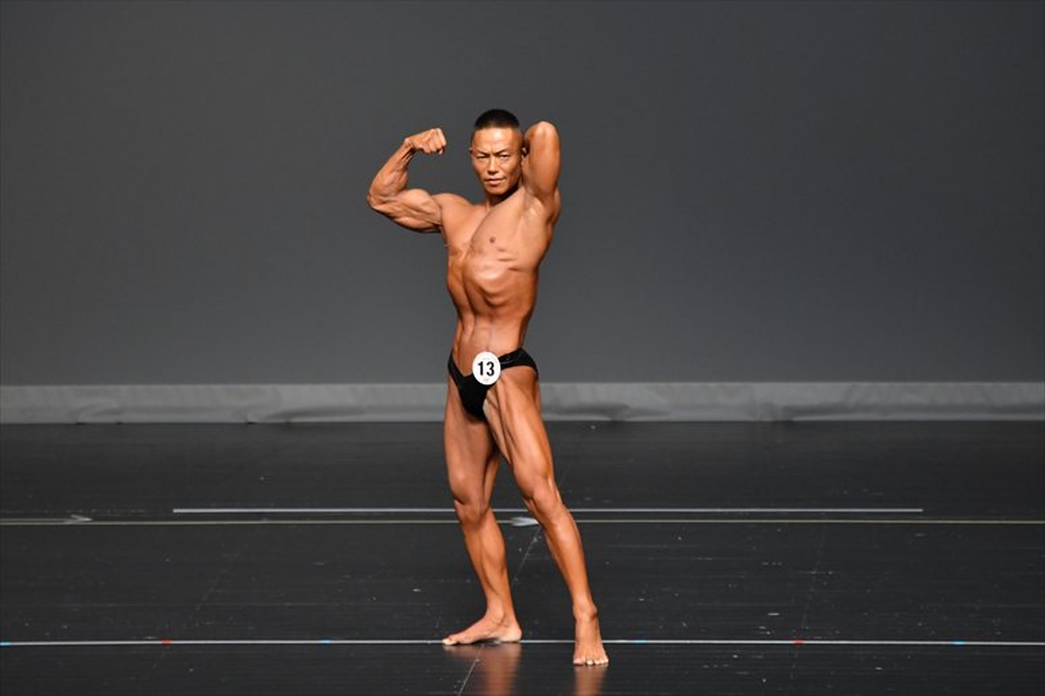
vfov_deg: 4.6
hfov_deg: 6.9
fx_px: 8704
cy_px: 348
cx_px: 522
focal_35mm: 300
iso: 2500
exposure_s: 1/400
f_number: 5.6
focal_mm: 200
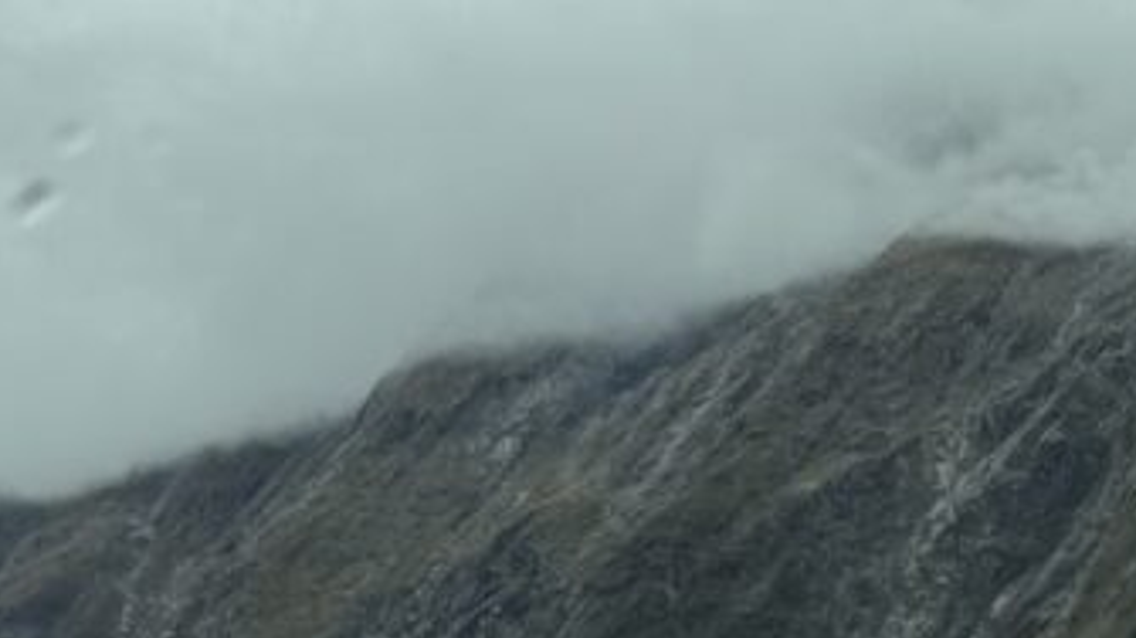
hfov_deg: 26.4
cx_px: 366
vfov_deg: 15.1
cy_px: 322
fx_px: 2408
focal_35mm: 80
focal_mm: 6.76
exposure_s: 1/5348
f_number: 1.78
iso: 80
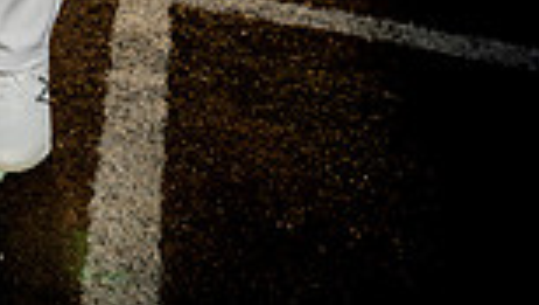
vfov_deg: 9.5
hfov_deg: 18.5
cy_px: -431
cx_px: 18
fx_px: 1617
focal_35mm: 113
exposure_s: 1/250
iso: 125
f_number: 8
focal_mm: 37
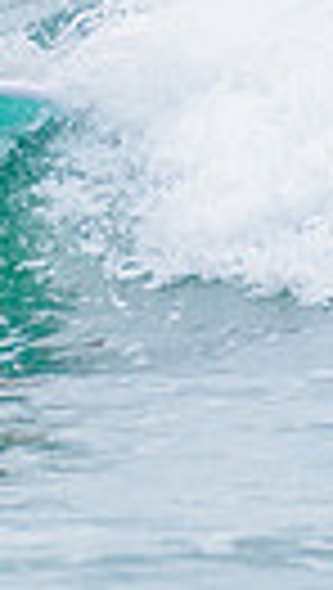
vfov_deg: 0.8
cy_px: -75
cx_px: -272
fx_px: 44422
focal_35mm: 2839
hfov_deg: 0.4
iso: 280
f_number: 5.6
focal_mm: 500
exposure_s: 1/2000
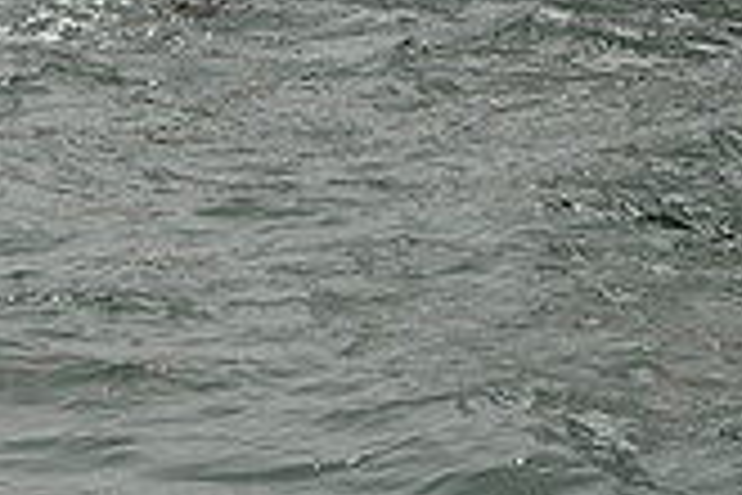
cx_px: 423
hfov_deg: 6.5
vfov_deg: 4.3
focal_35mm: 317
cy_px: -326
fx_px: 6533
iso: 320
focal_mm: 90
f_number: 11
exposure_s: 1/800
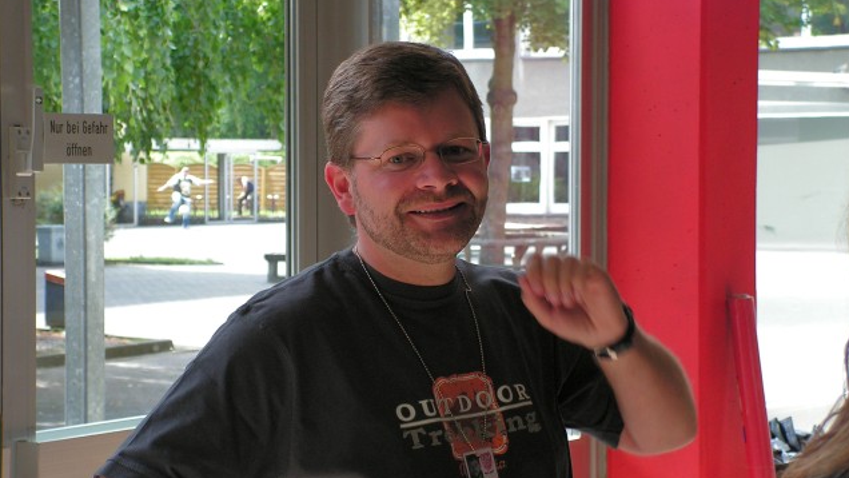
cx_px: 426
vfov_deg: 11.8
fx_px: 2319
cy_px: 250
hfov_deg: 20.7
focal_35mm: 103
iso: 100
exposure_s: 1/100
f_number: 3.3
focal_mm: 15.8
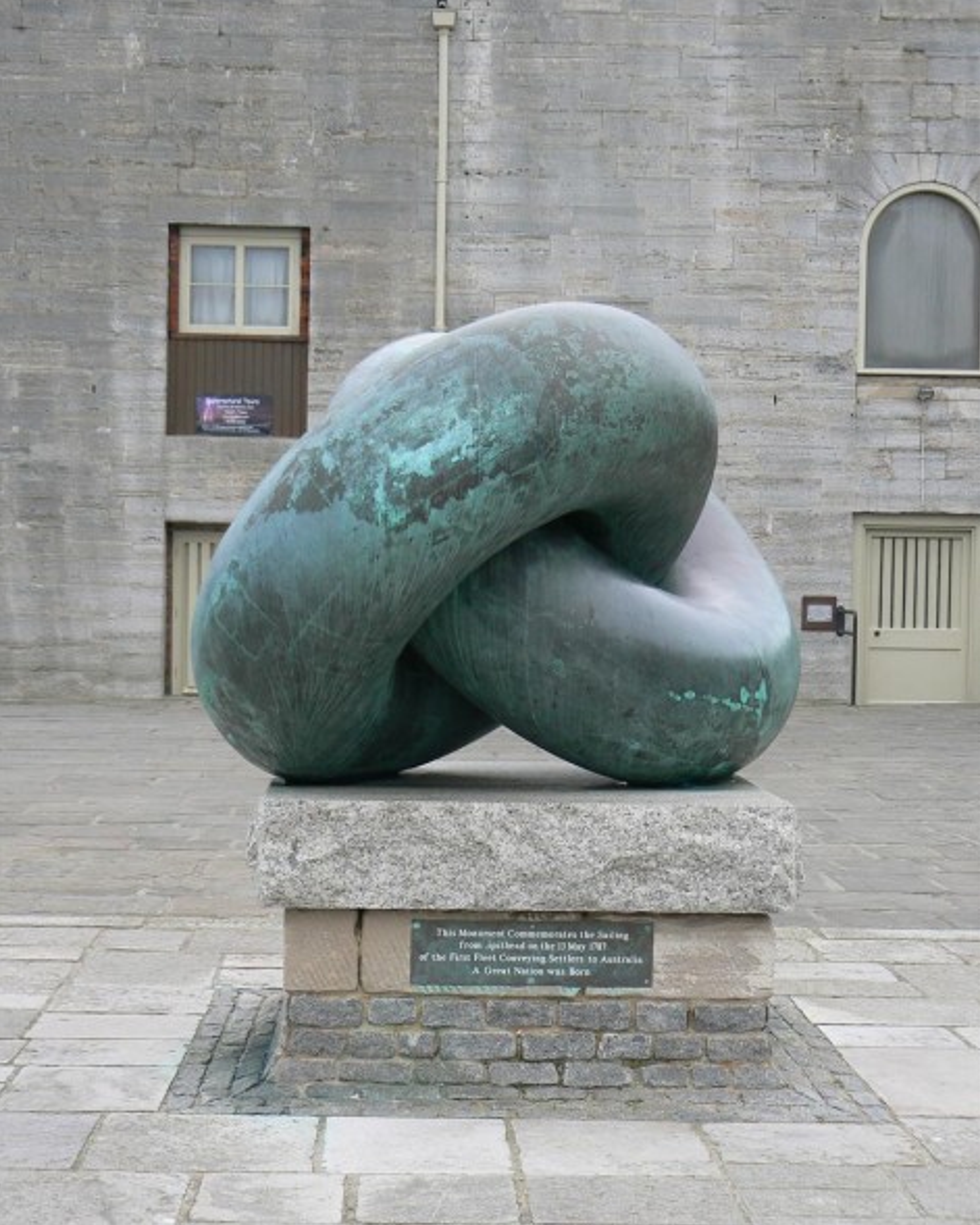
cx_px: 489
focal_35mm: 66
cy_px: 620
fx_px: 2393
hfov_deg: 23.1
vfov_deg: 28.7
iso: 80
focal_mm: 10.5
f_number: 4
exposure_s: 1/125
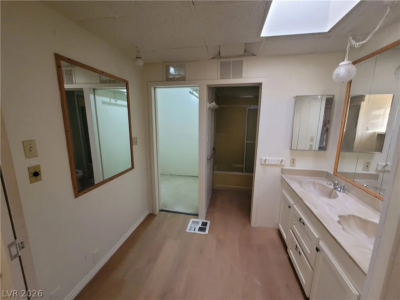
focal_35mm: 13
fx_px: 150
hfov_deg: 106.2
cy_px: 150
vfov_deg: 89.9
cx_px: 200
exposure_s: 1/40
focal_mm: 2.2
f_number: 2.2
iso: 320
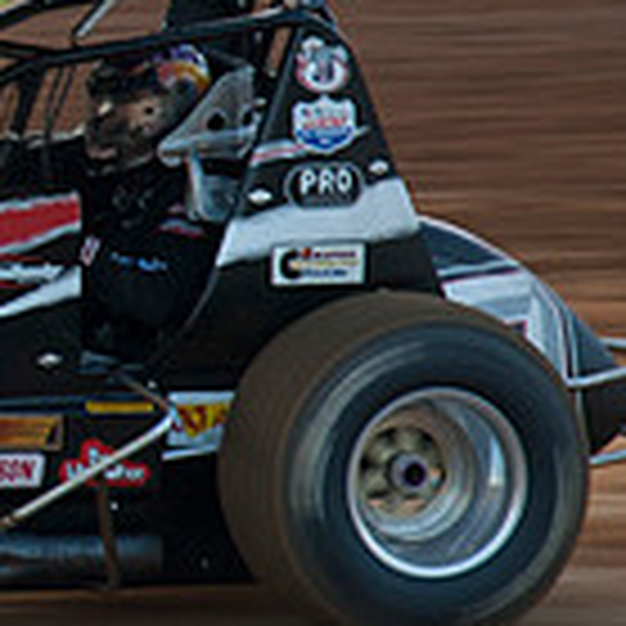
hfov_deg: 4.7
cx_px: -351
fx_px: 7591
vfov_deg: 4.7
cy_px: 144
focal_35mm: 371
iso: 200
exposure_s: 1/160
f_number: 4.5
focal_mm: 70
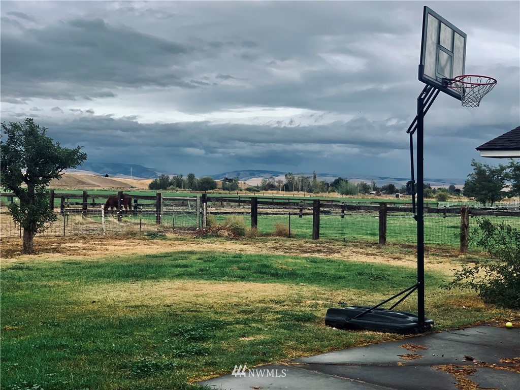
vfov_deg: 28.0
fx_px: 781
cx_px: 260
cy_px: 195
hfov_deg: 36.8
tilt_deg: -0.1
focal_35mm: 52
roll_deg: -2.3
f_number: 2.4
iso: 16
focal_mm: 6
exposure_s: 1/240
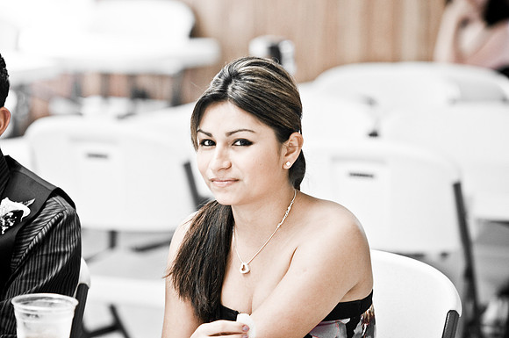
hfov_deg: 10.2
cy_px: 169
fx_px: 2859
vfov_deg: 6.8
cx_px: 254
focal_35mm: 202
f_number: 2.8
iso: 200
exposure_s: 1/25
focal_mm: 135
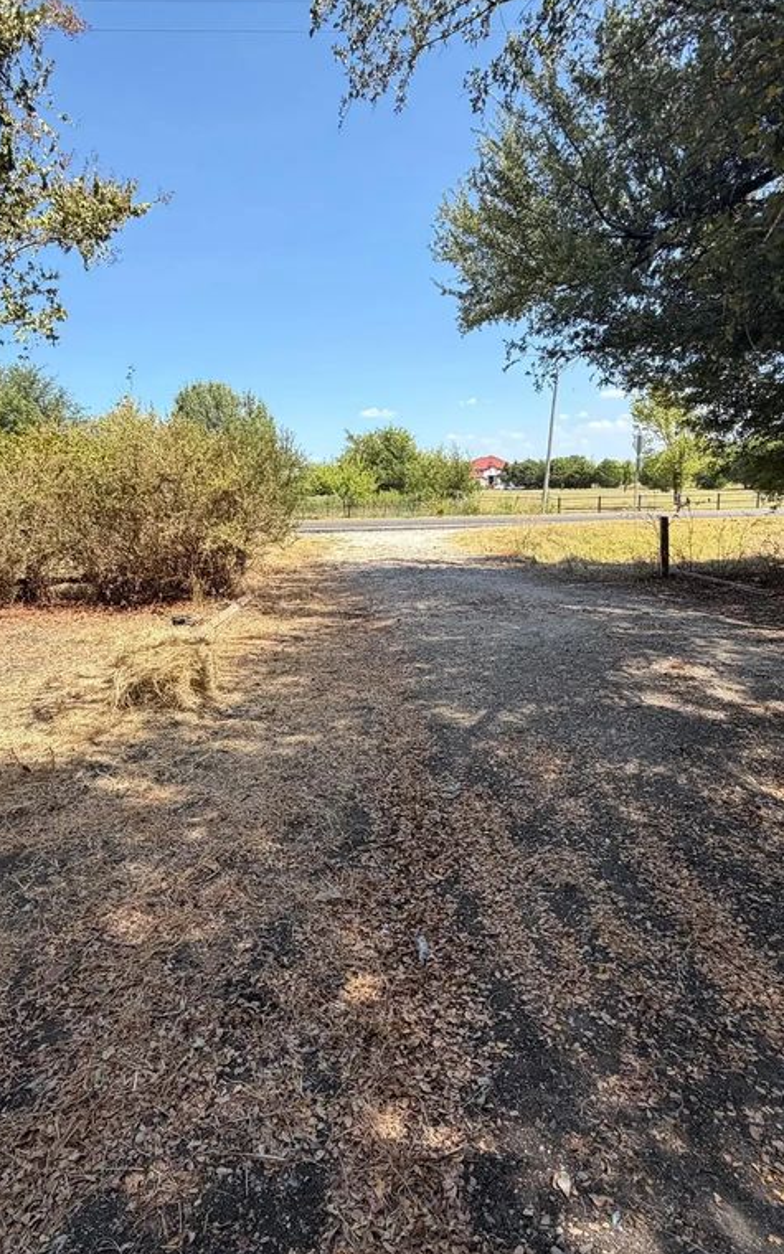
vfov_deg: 85.1
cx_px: 337
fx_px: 684
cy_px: 625
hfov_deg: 59.4
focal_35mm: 20
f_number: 2.2
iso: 40
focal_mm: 2.22
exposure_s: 1/613
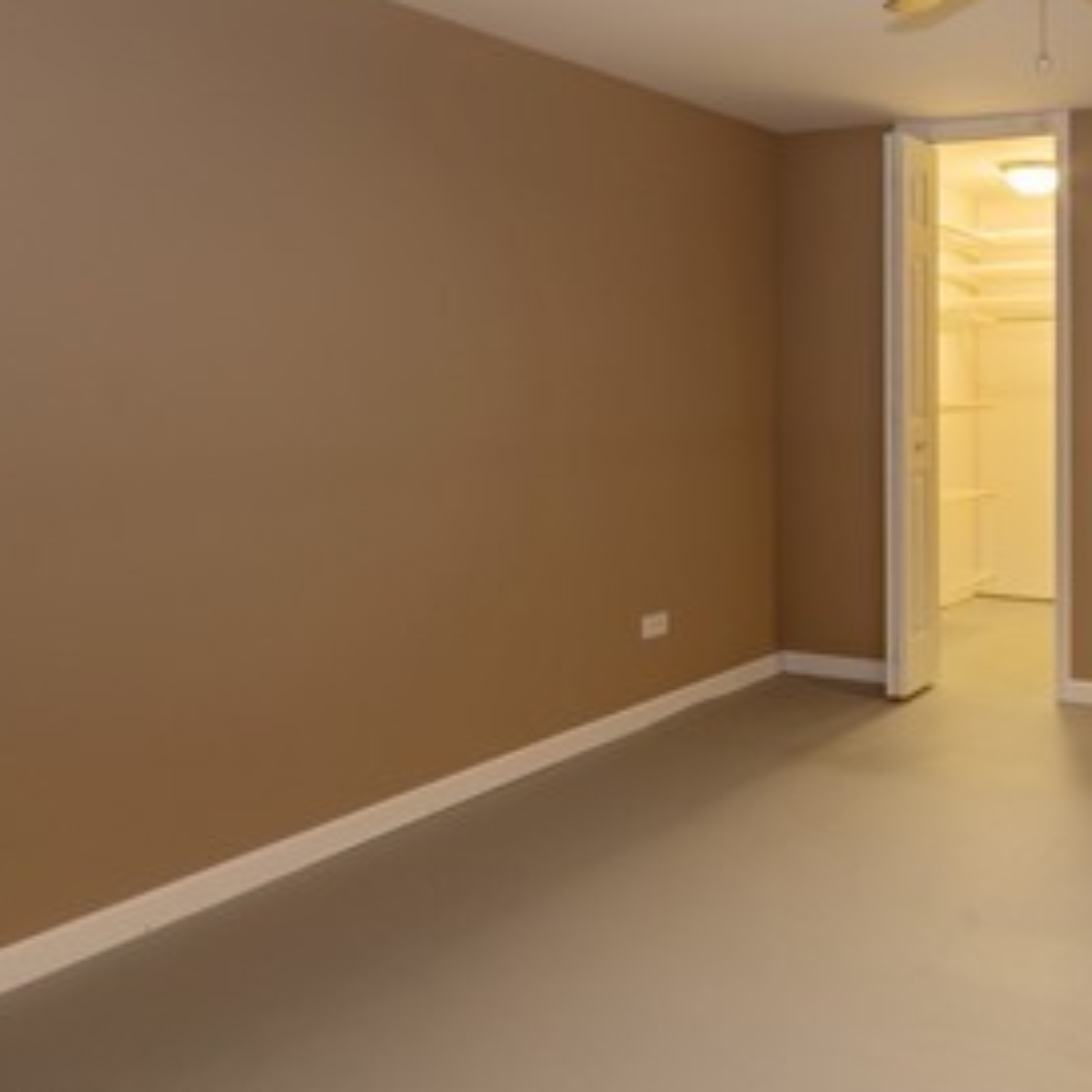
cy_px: 371
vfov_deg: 53.1
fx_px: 1071
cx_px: 1044
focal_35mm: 30
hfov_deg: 46.8
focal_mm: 10
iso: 200
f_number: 9
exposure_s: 1/3
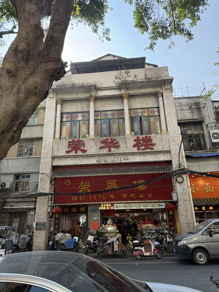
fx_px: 202
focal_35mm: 24
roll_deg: +1.6
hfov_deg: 56.8
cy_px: 146
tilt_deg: +20.8
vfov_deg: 71.6
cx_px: 110
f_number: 1.78
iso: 100
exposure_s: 1/1230
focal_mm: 6.76
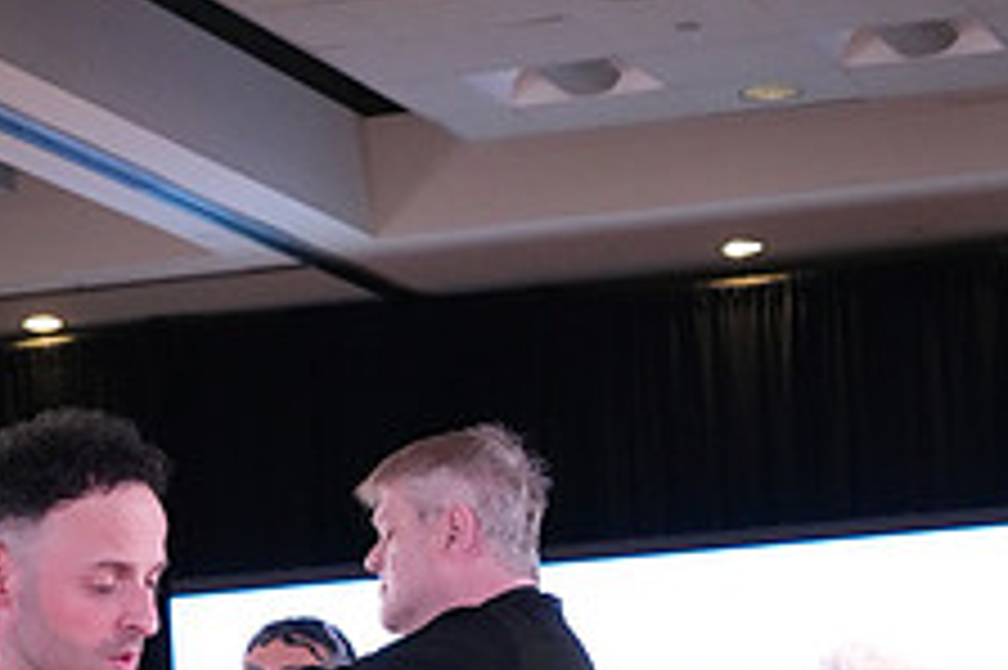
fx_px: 4281
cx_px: 677
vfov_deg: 8.6
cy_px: 1214
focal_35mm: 153
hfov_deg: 13.4
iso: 8000
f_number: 5.6
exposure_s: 1/400
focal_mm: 59
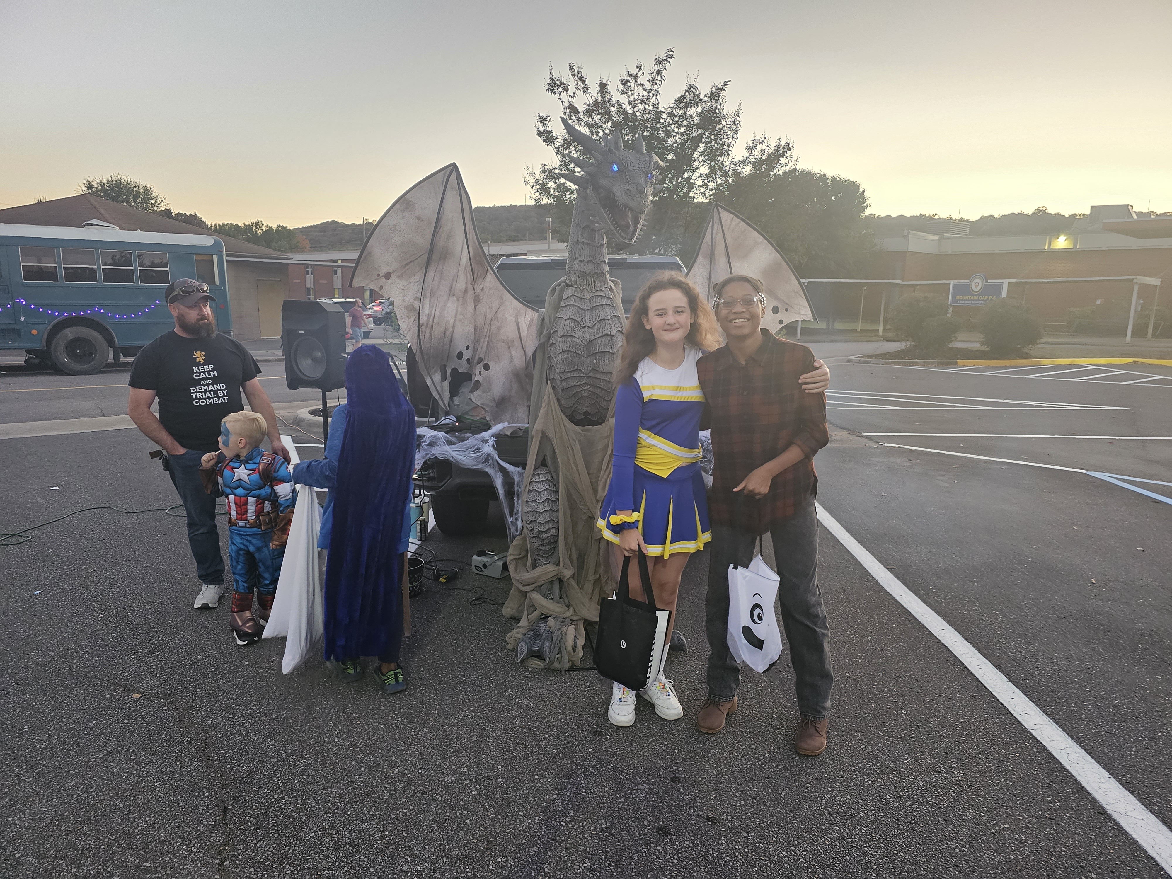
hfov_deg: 73.9
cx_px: 586
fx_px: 779
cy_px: 440
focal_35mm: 23
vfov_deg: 58.9
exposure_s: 1/77
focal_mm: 6.3
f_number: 1.7
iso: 1000
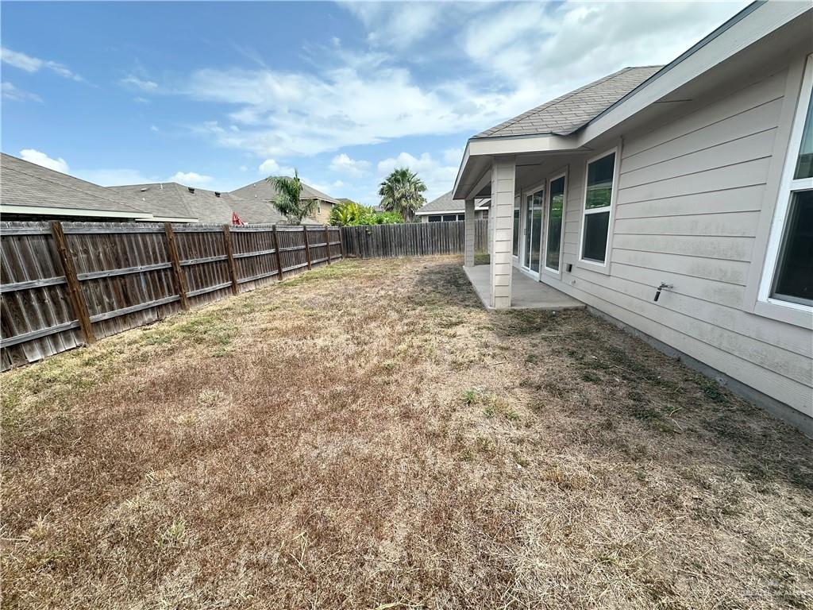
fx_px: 329
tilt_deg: -11.9
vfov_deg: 85.7
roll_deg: +1.4
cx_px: 406
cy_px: 305
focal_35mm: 14
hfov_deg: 102.1
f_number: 2.2
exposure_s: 1/739
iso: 40
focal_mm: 2.22
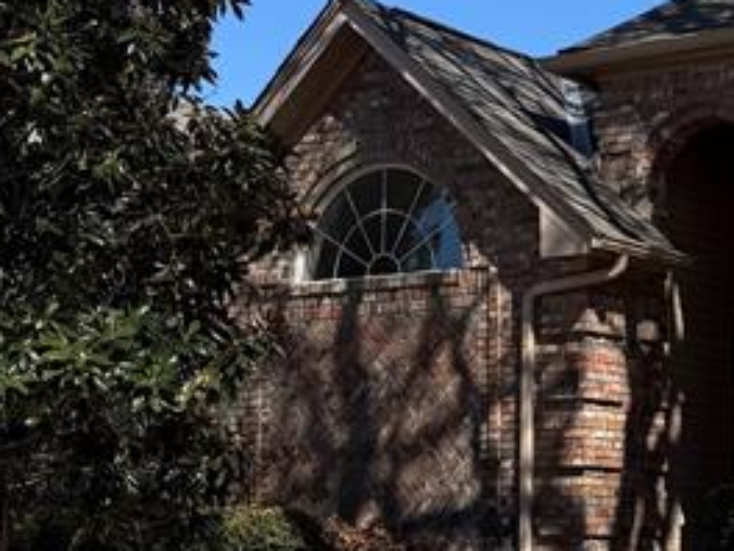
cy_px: 473
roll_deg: -0.3
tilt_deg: +2.4
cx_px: 876
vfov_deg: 15.7
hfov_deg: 19.8
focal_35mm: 93
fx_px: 1972
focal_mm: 6.76
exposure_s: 1/4405
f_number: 1.78
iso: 80
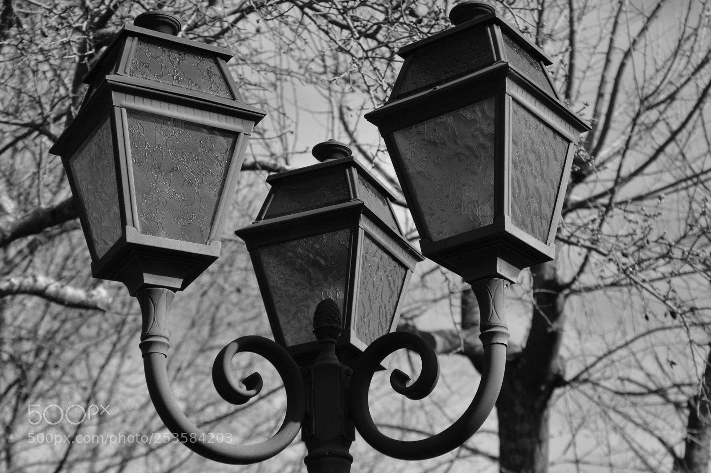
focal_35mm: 78
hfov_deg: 26.0
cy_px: 236
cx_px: 356
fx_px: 1539
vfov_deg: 17.5
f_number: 5
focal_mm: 52
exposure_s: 1/800
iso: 220
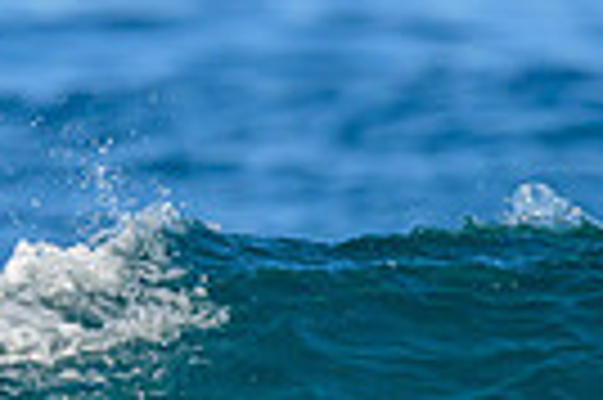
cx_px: -127
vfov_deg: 0.3
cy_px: 596
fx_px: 73191
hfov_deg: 0.5
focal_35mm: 4375
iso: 400
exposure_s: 1/2000
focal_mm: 800
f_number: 6.3
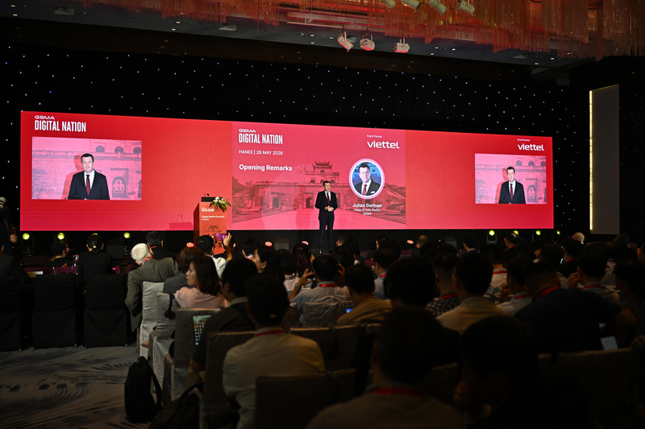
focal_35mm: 38
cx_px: 322
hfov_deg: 50.7
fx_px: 681
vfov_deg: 35.0
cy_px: 214
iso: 500
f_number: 2.8
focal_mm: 38
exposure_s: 1/200
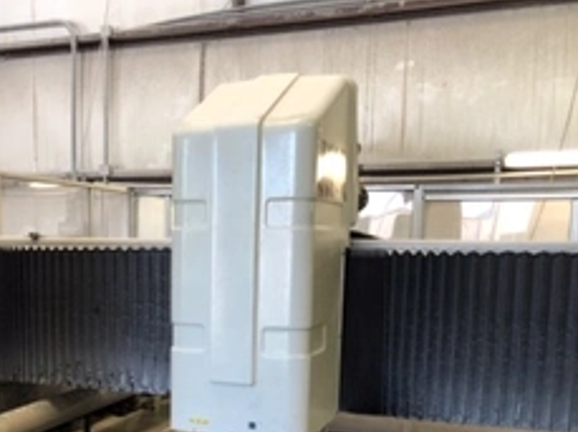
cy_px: 354
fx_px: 817
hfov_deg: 37.8
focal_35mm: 49
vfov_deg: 28.9
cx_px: 131
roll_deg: +0.1
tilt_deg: -7.4
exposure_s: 1/30
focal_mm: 3.99
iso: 32
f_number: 1.8
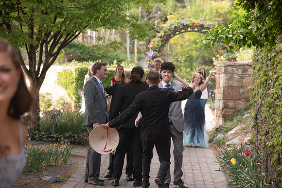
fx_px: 877
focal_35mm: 112
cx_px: 141
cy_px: 94
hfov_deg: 18.3
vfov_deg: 12.2
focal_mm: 112
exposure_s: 1/125
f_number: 5
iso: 400
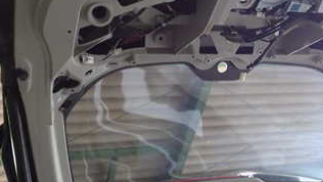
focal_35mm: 62
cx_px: 226
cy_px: 79
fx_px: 531
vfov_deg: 19.4
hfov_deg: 33.4
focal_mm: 5.4
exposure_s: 1/30
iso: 200
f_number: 2.3
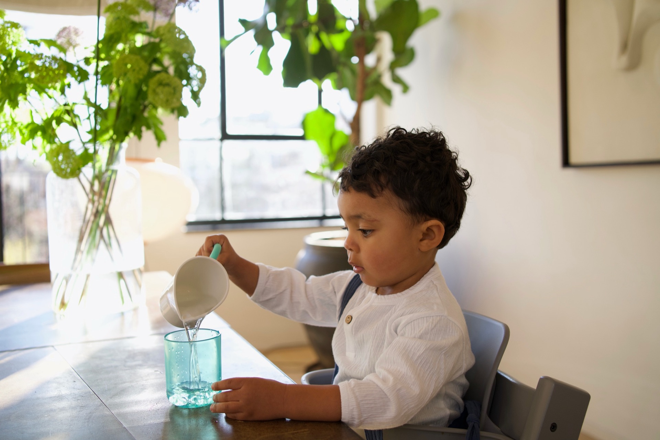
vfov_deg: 37.9
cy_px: 220
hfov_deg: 54.4
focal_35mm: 35
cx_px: 330
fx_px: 642
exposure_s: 1/250
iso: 400
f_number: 3.2
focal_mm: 35
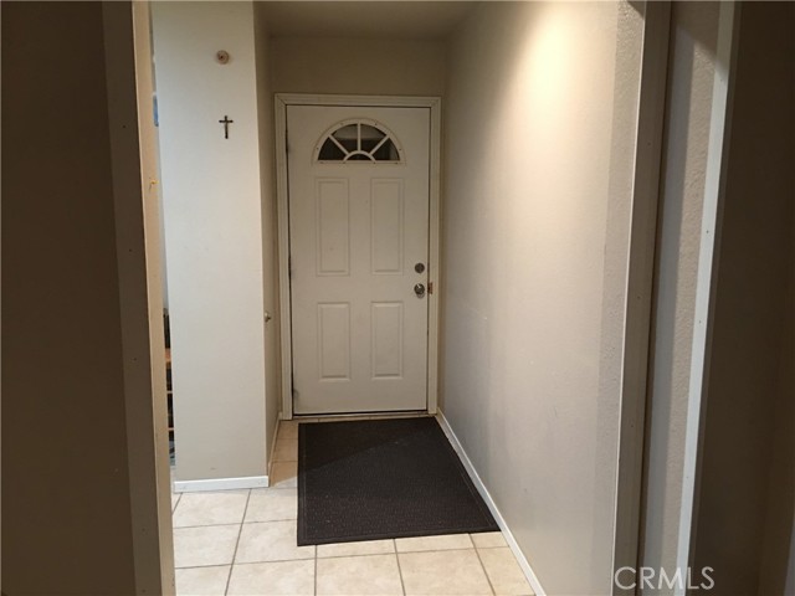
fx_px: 666
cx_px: 398
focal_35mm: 29
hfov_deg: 61.7
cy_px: 298
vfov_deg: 48.2
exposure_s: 1/4
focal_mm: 4.15
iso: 50
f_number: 2.2
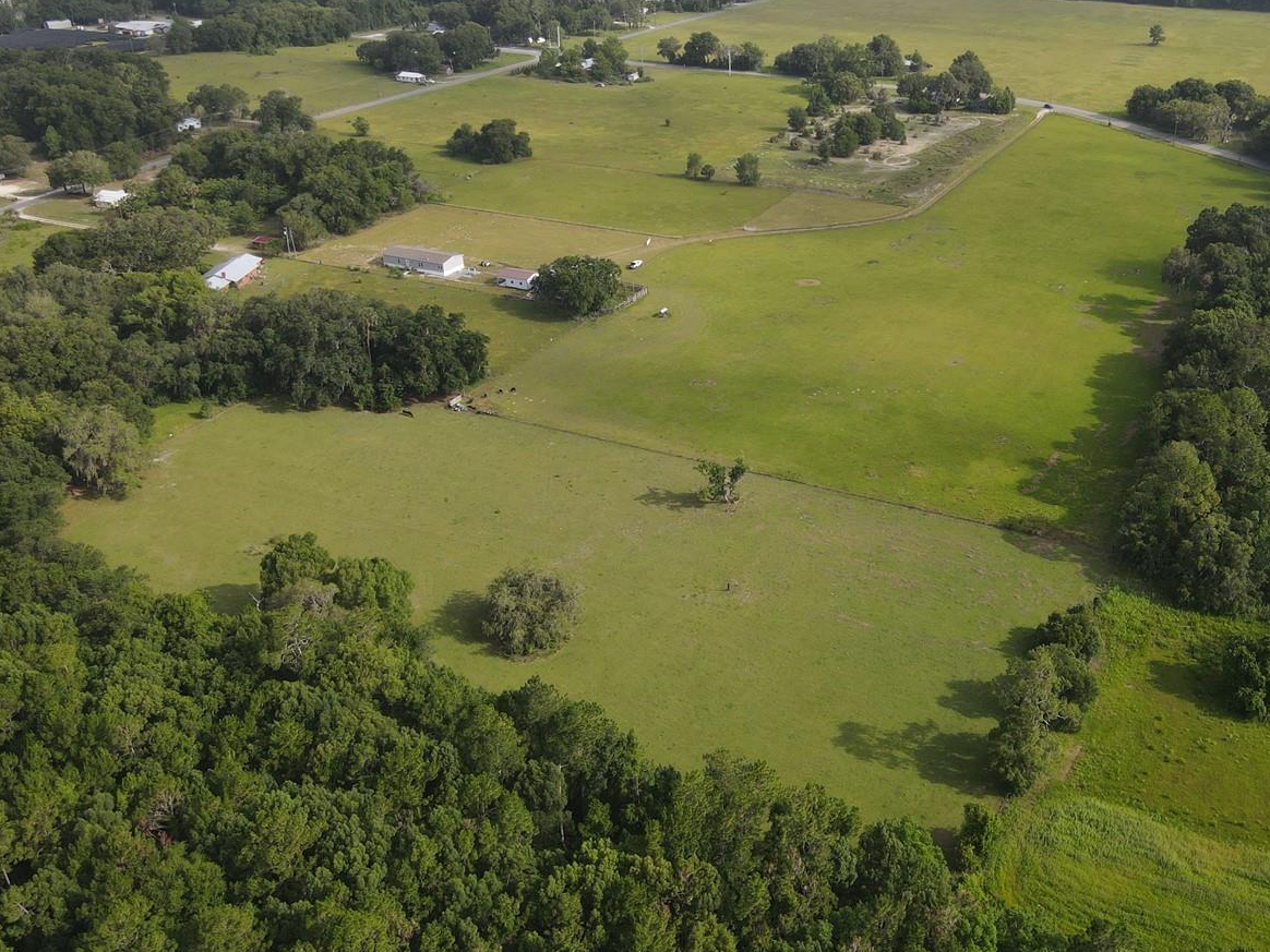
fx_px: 1211
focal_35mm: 33
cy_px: 405
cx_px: 813
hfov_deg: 54.6
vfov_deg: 42.8
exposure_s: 1/500
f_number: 2.8
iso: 100
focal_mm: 4.5
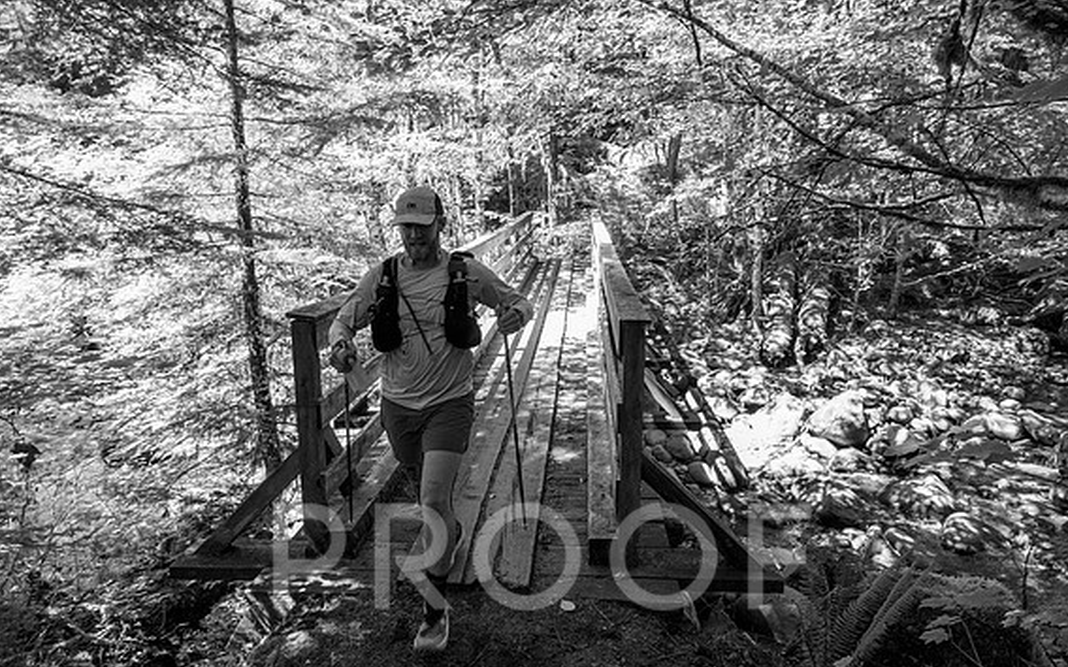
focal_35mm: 25
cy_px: 343
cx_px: 542
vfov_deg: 49.2
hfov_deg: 72.6
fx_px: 727
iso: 1250
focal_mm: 16
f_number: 7.1
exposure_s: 1/200
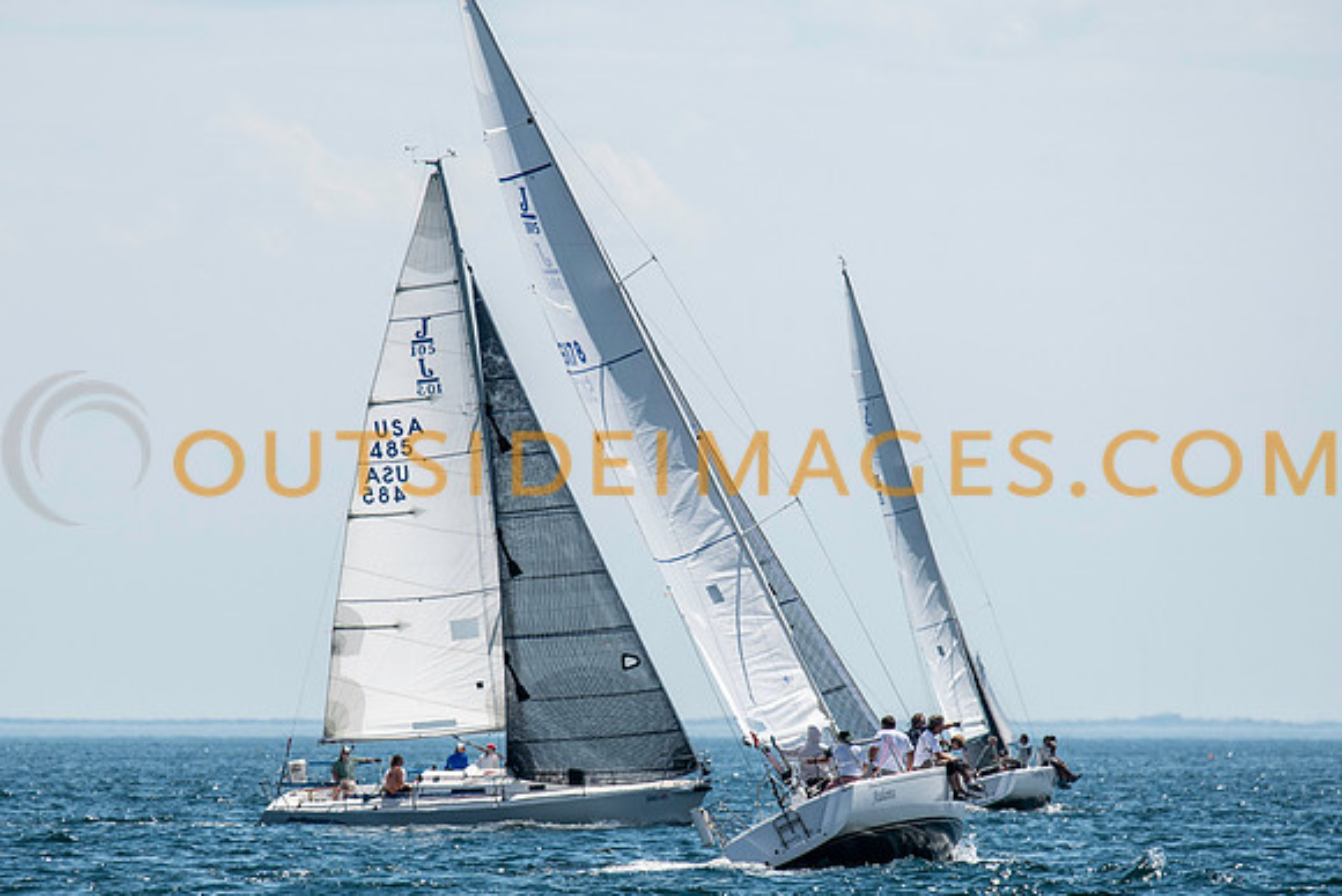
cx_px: 602
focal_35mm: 496
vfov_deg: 2.8
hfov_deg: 4.2
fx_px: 18496
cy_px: 494
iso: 320
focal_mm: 300
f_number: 5.6
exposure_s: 1/3200
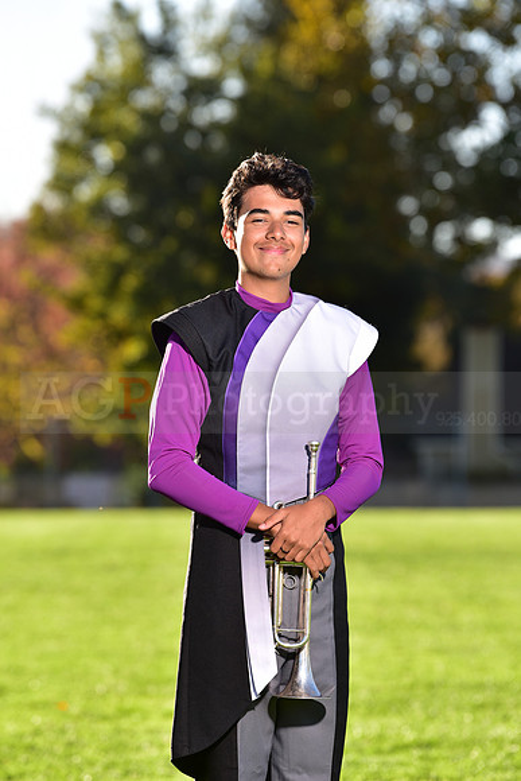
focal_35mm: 200
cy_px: 390
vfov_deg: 10.3
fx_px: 4339
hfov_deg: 6.9
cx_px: 260
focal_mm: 200
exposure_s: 1/250
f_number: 5
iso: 80
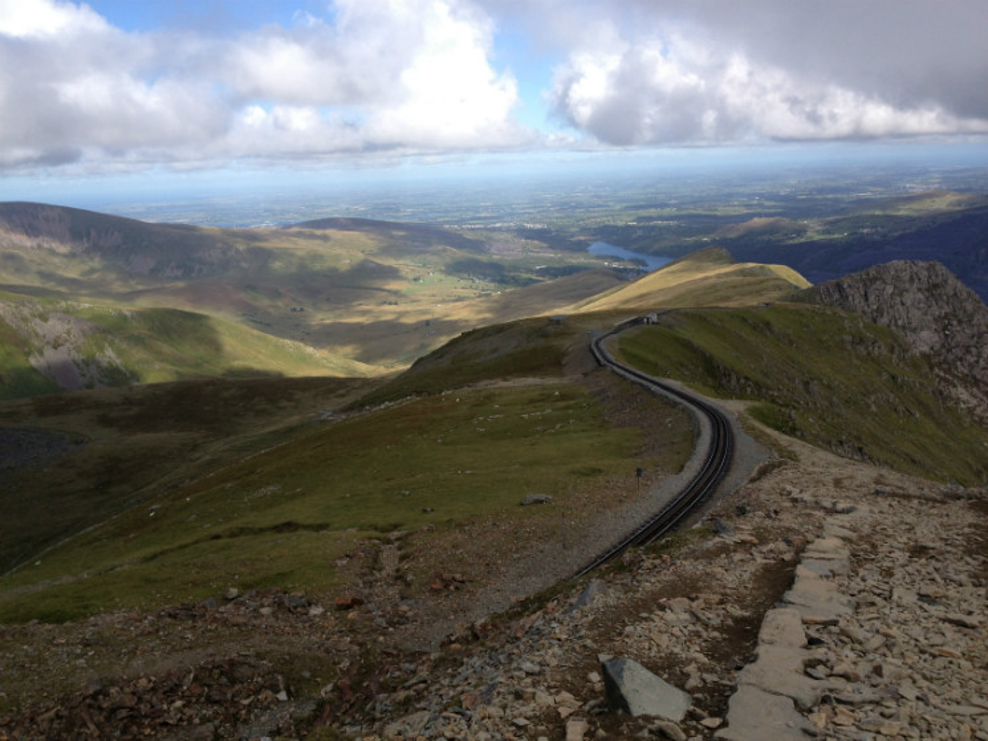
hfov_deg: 52.6
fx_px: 999
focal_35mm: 35
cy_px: 370
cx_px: 494
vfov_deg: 40.7
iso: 50
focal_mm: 4.28
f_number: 2.4
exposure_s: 1/1314
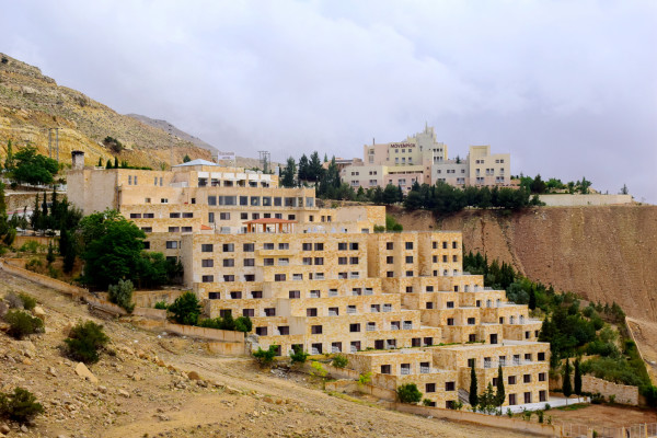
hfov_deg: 29.9
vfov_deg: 20.2
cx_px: 328
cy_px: 219
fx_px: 1232
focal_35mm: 68
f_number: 13
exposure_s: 1/640
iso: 640
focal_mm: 45
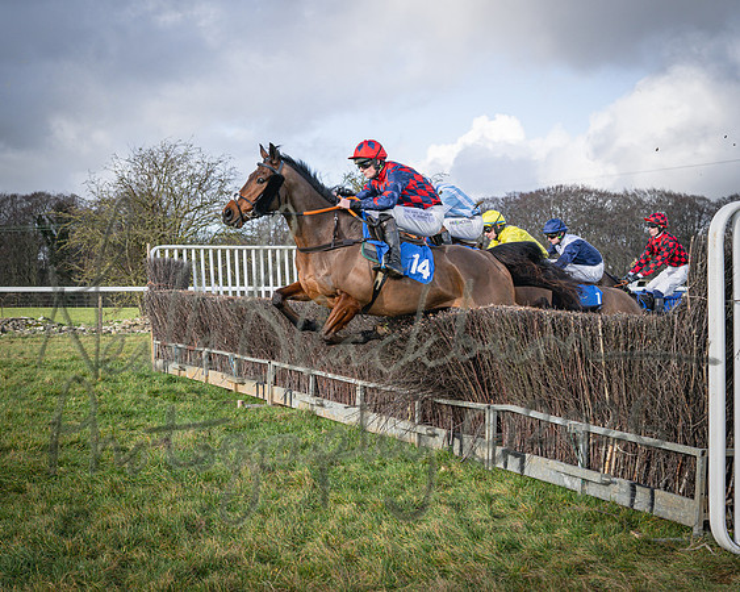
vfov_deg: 28.6
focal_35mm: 53
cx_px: 299
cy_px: 341
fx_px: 1157
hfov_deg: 35.4
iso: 400
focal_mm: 35
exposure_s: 1/1600
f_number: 4
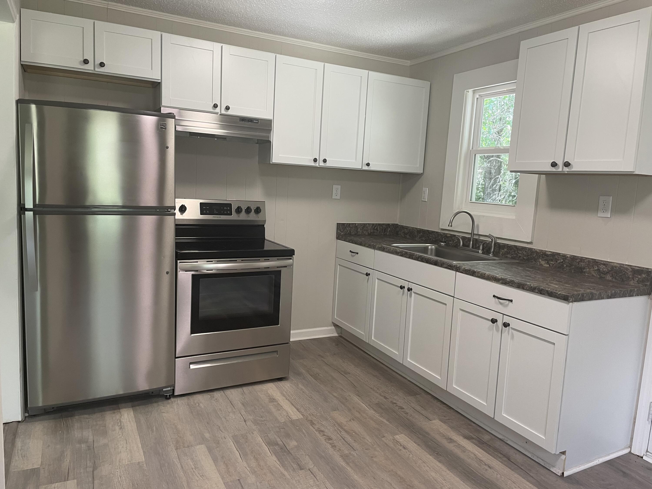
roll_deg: -2.6
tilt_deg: -6.7
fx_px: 490
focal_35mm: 26
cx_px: 326
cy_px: 244
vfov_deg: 53.1
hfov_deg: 67.3
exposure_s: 1/60
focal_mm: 4.2
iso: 80
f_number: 1.6
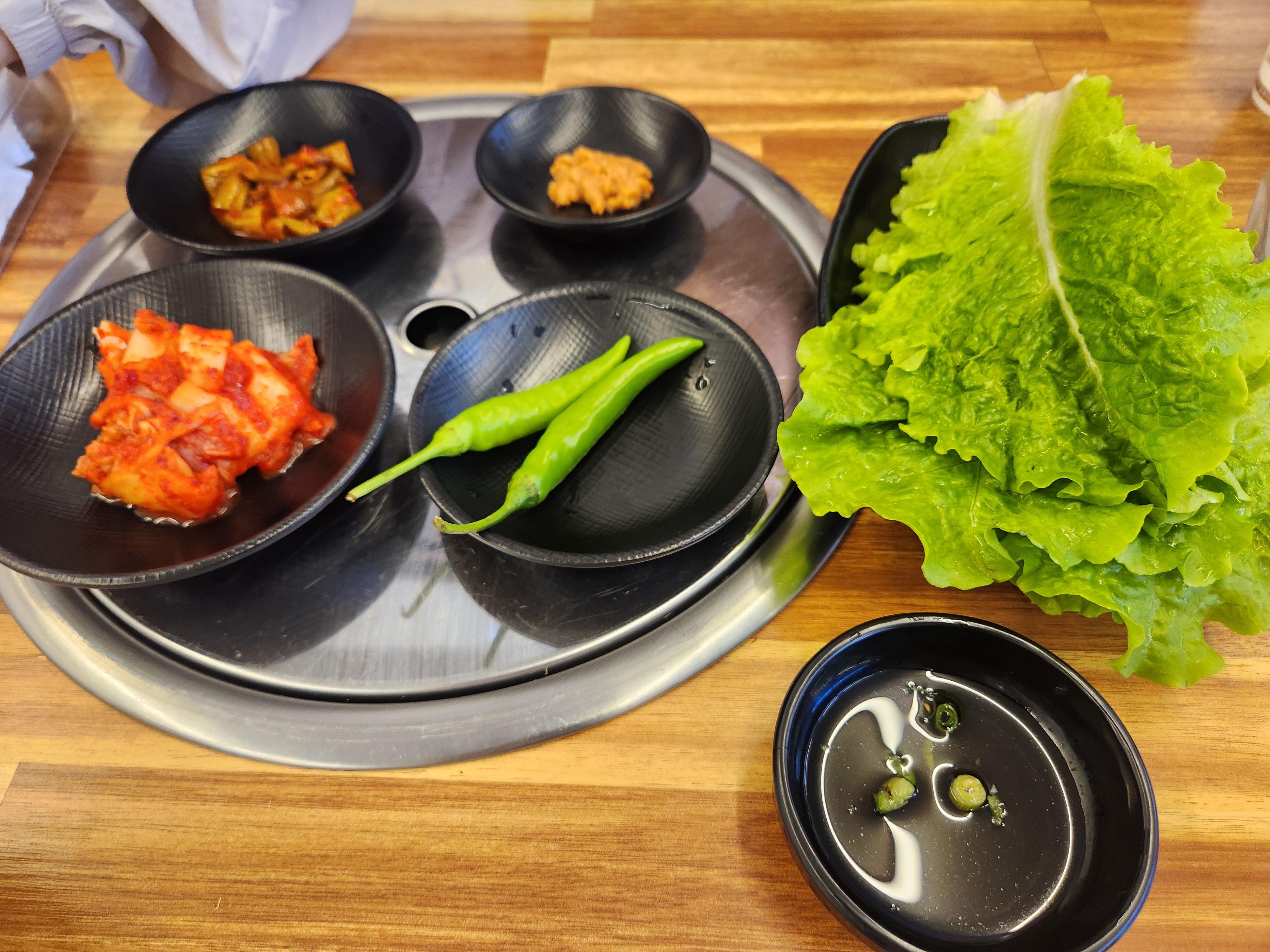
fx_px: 844
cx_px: 635
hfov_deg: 73.9
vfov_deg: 58.9
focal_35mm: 23
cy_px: 476
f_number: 1.8
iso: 200
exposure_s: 1/120
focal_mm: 5.4
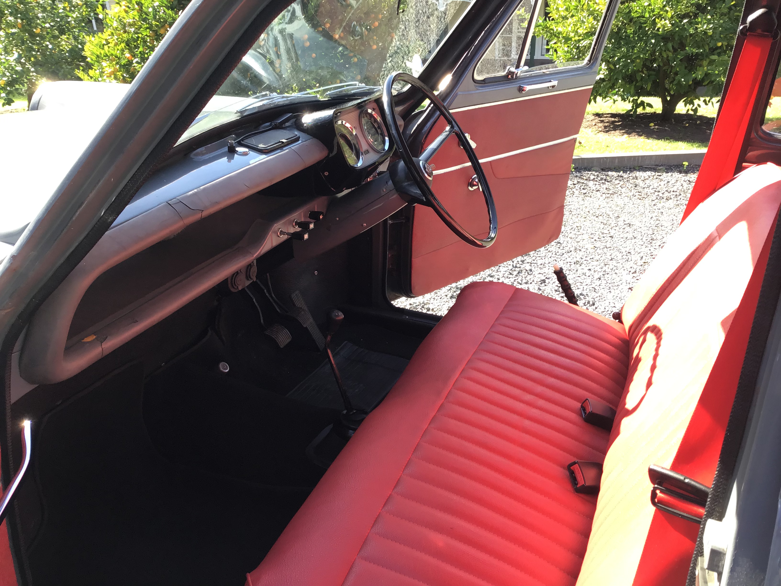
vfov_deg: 45.4
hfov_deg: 58.4
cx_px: 390
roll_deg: +2.7
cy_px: 293
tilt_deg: -29.2
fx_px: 699
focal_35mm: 31
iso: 25
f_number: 2.4
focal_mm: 3.3
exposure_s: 1/100
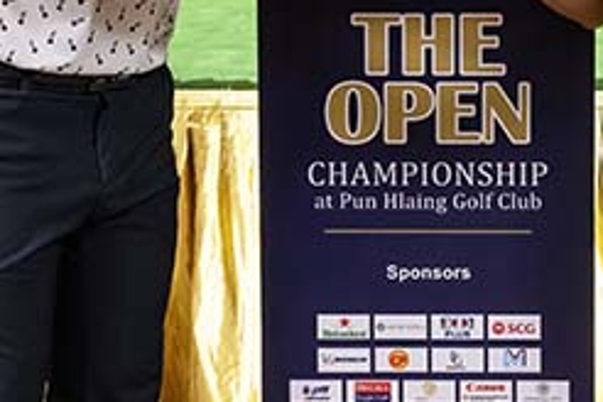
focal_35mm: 113
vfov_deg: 11.7
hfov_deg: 18.0
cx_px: 429
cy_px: -145
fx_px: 1893
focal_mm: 29
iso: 3200
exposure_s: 1/200
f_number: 6.3
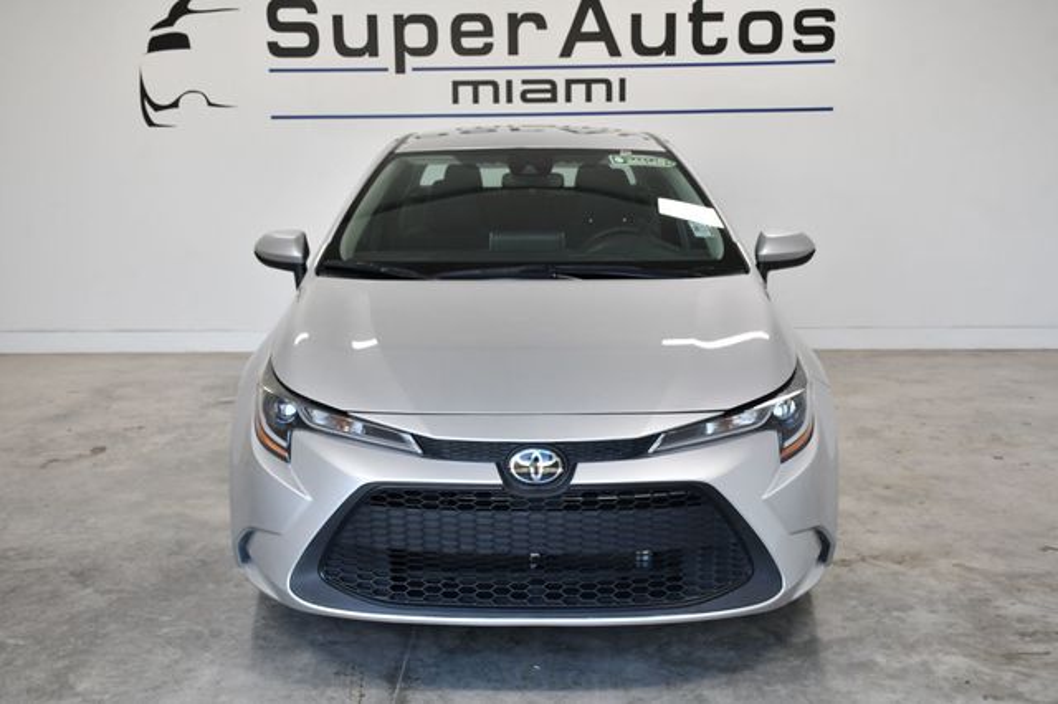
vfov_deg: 33.4
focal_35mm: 40
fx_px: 1175
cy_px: 352
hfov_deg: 48.5
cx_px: 529
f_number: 6.3
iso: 400
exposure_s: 1/160
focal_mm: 27
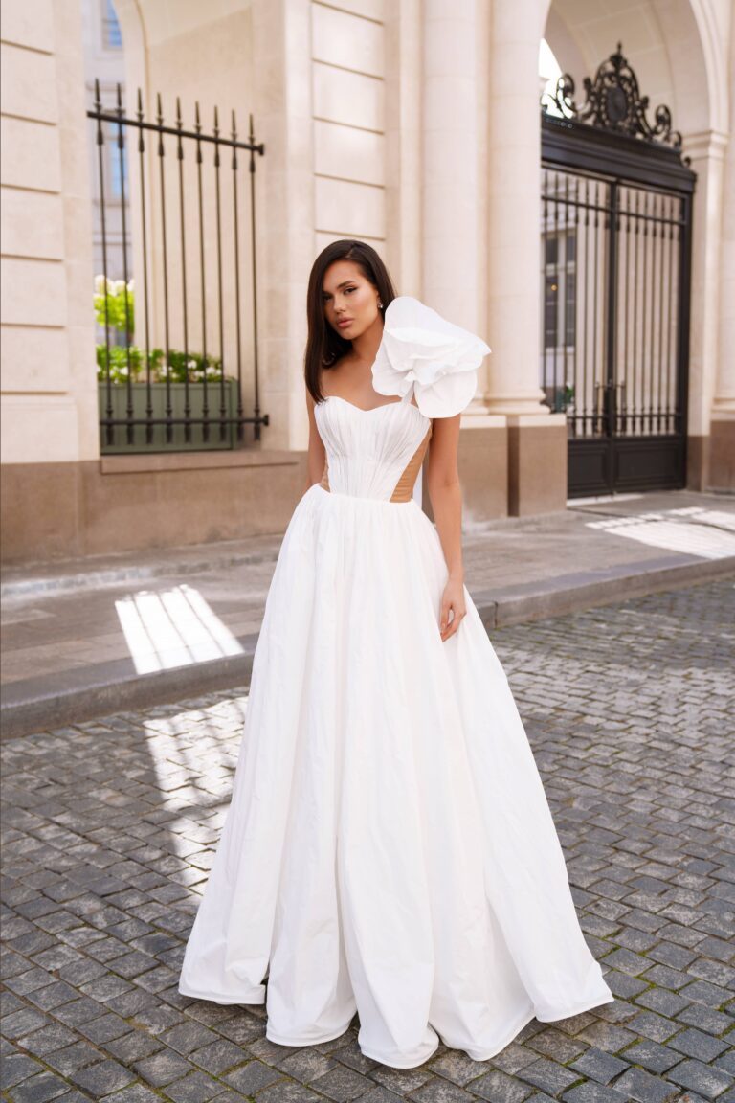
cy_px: 552
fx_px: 1225
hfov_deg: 33.4
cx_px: 368
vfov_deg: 48.5
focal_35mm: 40
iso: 125
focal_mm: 40
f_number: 3.2
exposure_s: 1/500
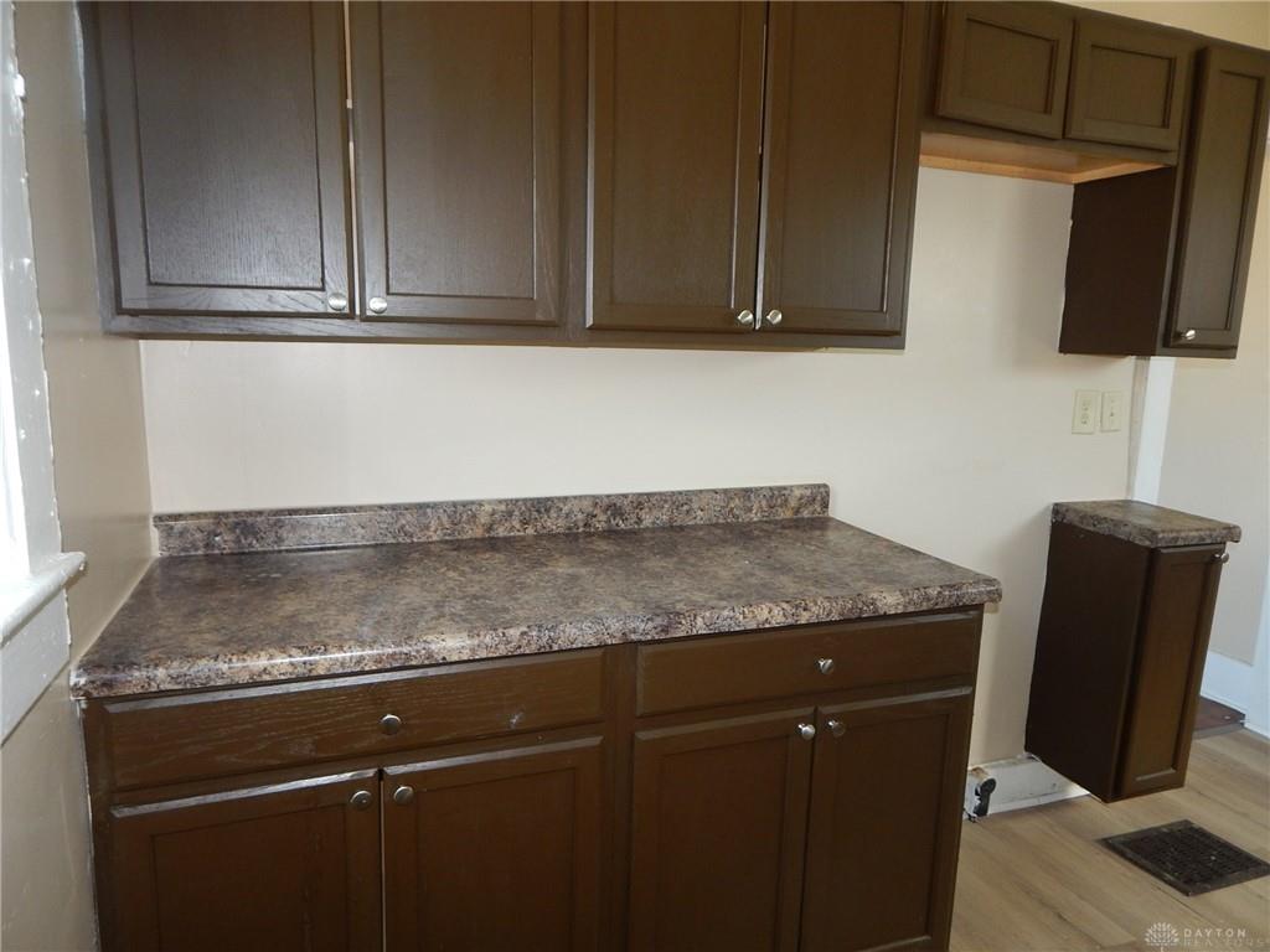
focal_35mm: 22
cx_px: 635
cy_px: 476
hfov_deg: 76.4
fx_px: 807
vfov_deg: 61.1
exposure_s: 1/30
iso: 200
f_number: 3
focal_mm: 4
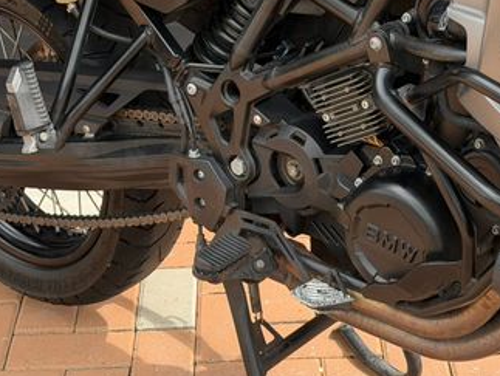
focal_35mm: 95
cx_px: 288
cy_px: 99
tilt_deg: -22.6
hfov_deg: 20.6
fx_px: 1374
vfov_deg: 15.5
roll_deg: +1.3
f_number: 1.78
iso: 80
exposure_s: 1/810
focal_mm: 6.76
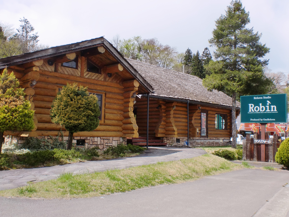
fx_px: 292
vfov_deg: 40.7
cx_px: 144
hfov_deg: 52.6
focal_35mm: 35
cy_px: 108
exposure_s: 1/400
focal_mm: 6.3
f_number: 5.6
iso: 64
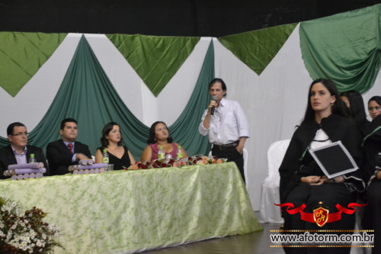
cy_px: 127
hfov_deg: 30.5
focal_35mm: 66
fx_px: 698
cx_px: 190
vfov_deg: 20.6
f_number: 4.5
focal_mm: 44
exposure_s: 1/25
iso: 3200
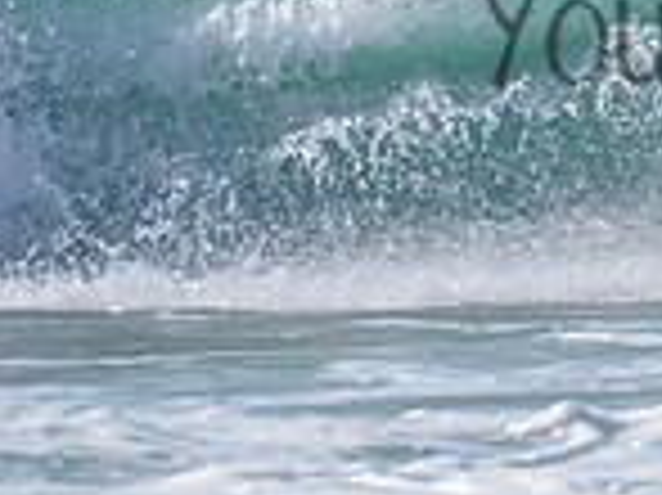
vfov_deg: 0.6
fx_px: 44351
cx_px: 1033
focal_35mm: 2321
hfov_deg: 0.9
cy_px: -216
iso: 90
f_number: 5.6
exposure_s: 1/2000
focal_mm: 500
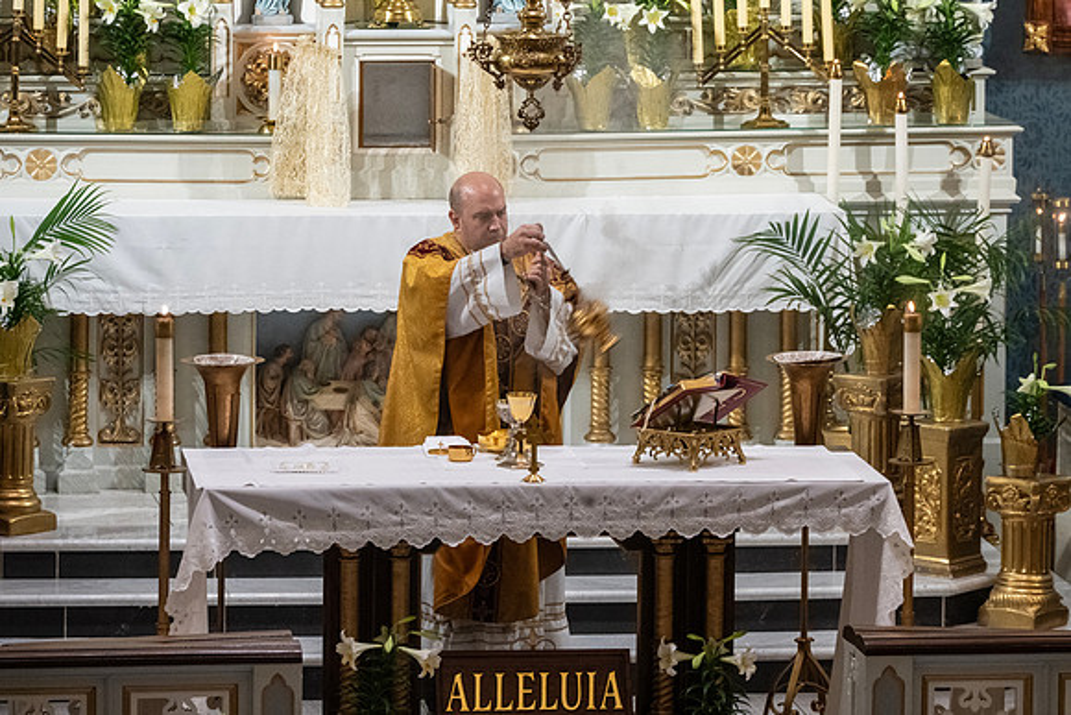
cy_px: 314
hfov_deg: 8.7
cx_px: 618
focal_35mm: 236
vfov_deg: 5.8
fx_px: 7024
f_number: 9
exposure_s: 1/60
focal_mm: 200
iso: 5000
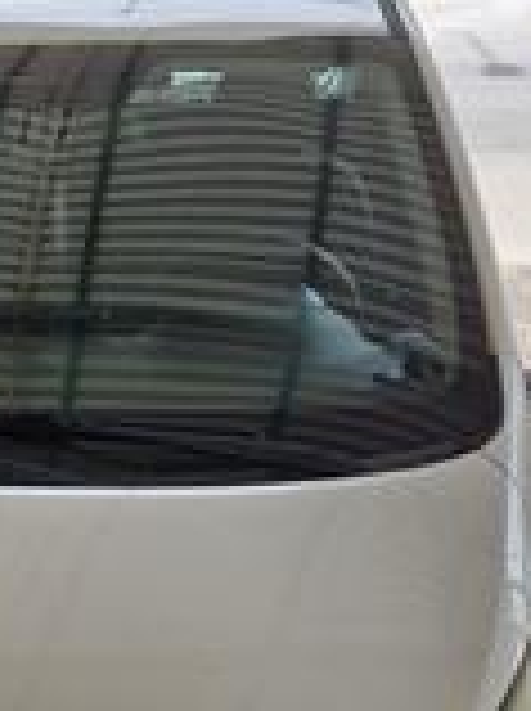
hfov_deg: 20.1
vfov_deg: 26.8
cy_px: 644
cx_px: -40
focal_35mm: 70
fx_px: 1436
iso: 50
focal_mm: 5.54
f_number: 1.8
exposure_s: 1/472
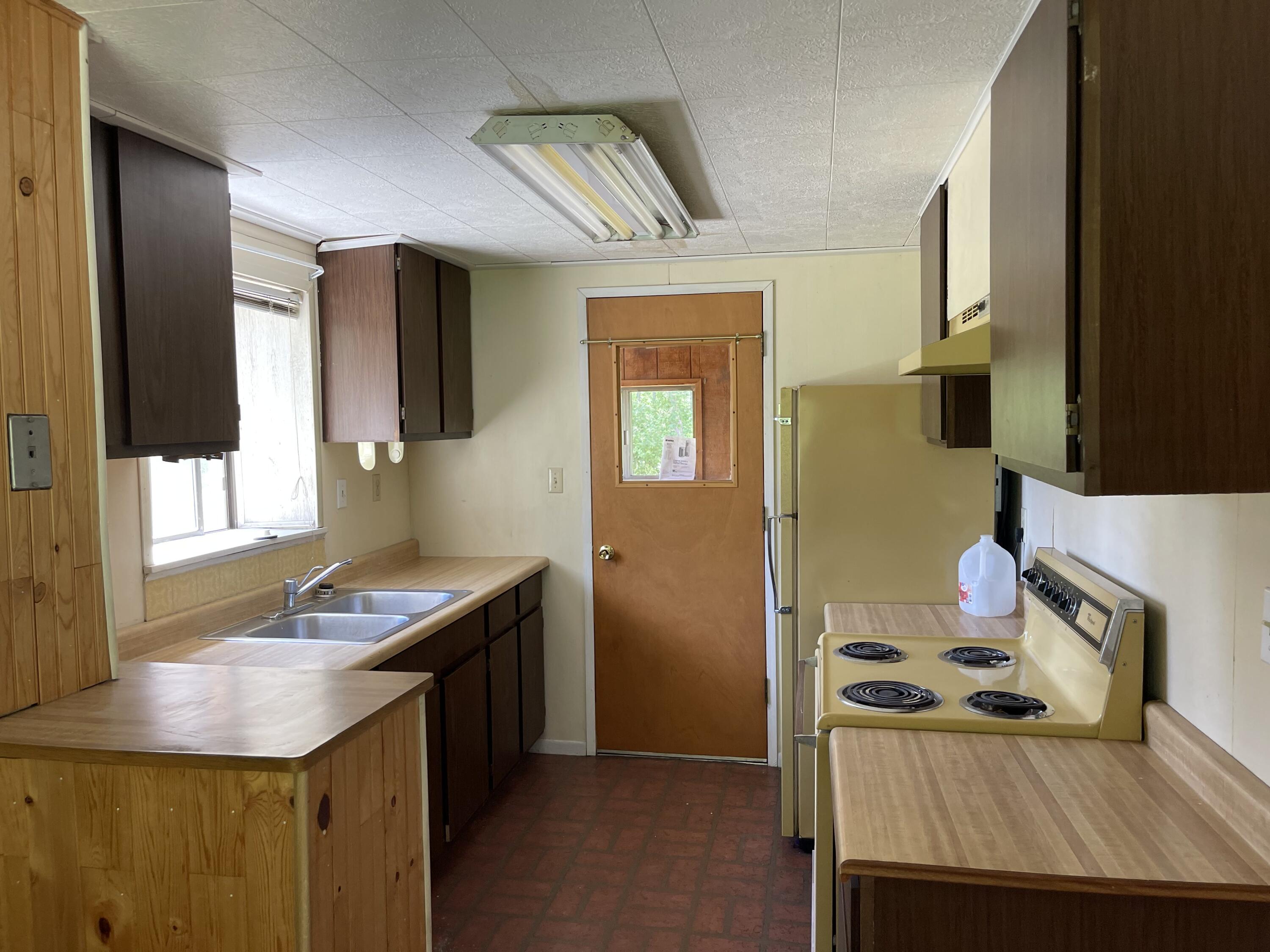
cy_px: 476
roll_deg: +0.1
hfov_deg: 69.4
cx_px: 635
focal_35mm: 25
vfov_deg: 54.9
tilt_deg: -3.5
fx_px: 917
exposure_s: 1/121
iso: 125
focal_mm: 5.1
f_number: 1.6
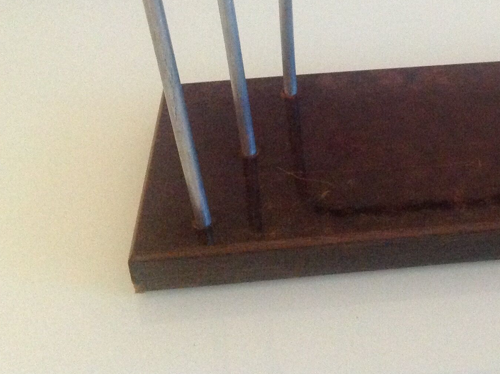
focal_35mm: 67
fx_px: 966
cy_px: 18
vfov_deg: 21.3
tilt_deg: -31.3
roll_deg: +0.0
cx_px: 403
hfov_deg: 28.4
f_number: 2.4
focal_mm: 4.28
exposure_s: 1/17
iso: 640
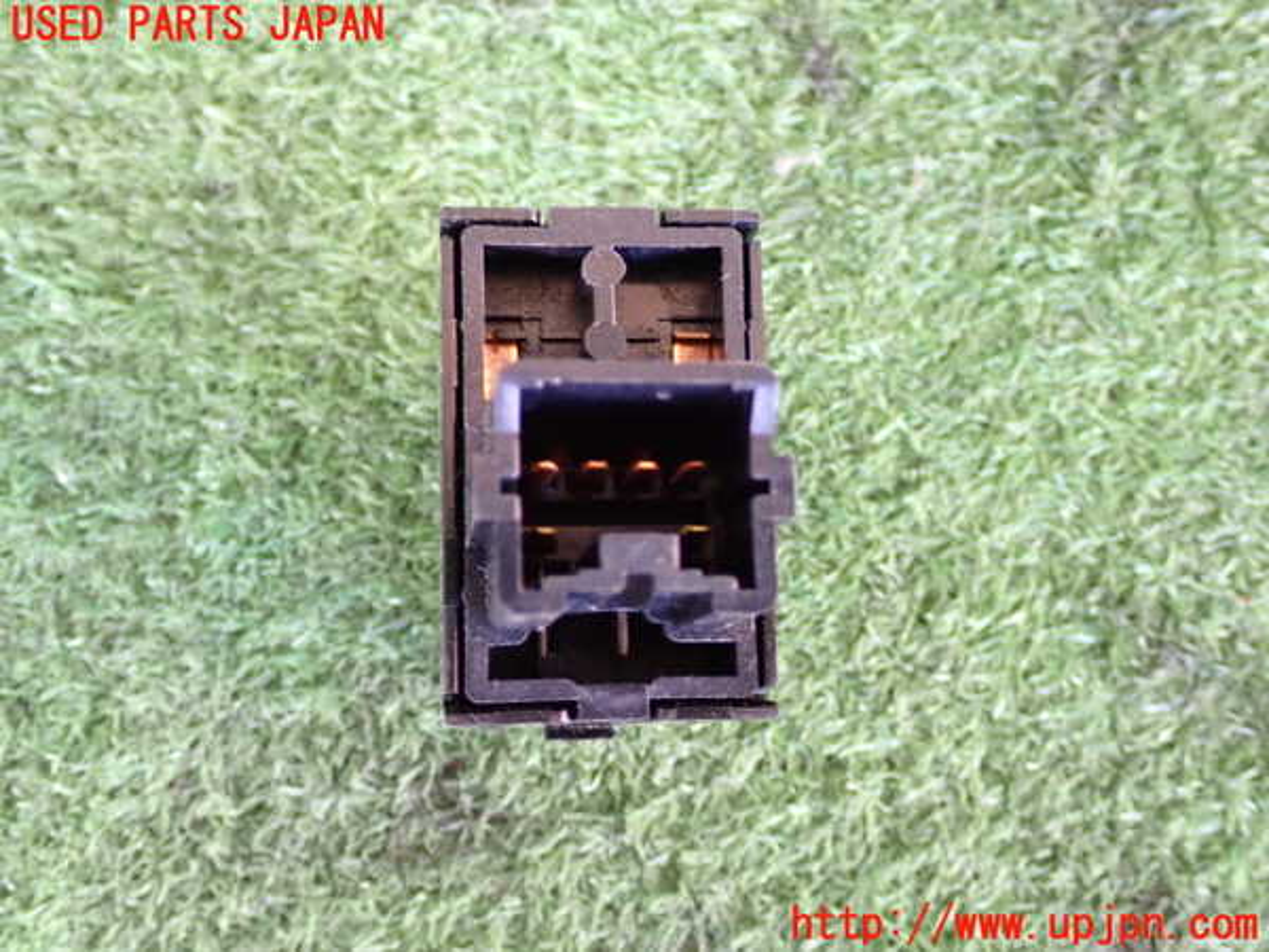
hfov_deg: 40.4
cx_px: 634
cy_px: 476
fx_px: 1723
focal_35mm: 47
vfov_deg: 30.9
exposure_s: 1/25
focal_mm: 8.4
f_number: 3.1
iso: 800
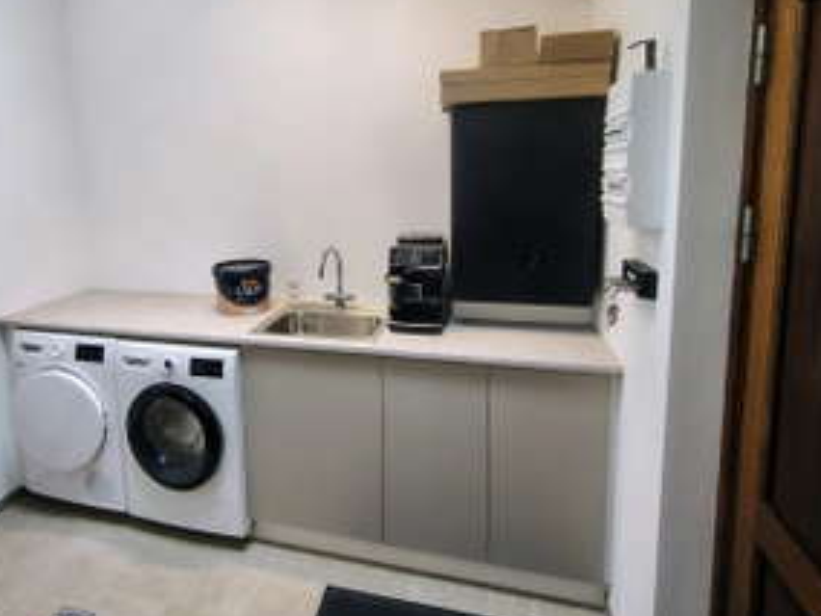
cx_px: 334
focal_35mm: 21
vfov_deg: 62.5
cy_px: 228
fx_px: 498
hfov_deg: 78.2
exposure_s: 1/50
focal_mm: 1.66
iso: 145
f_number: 2.2
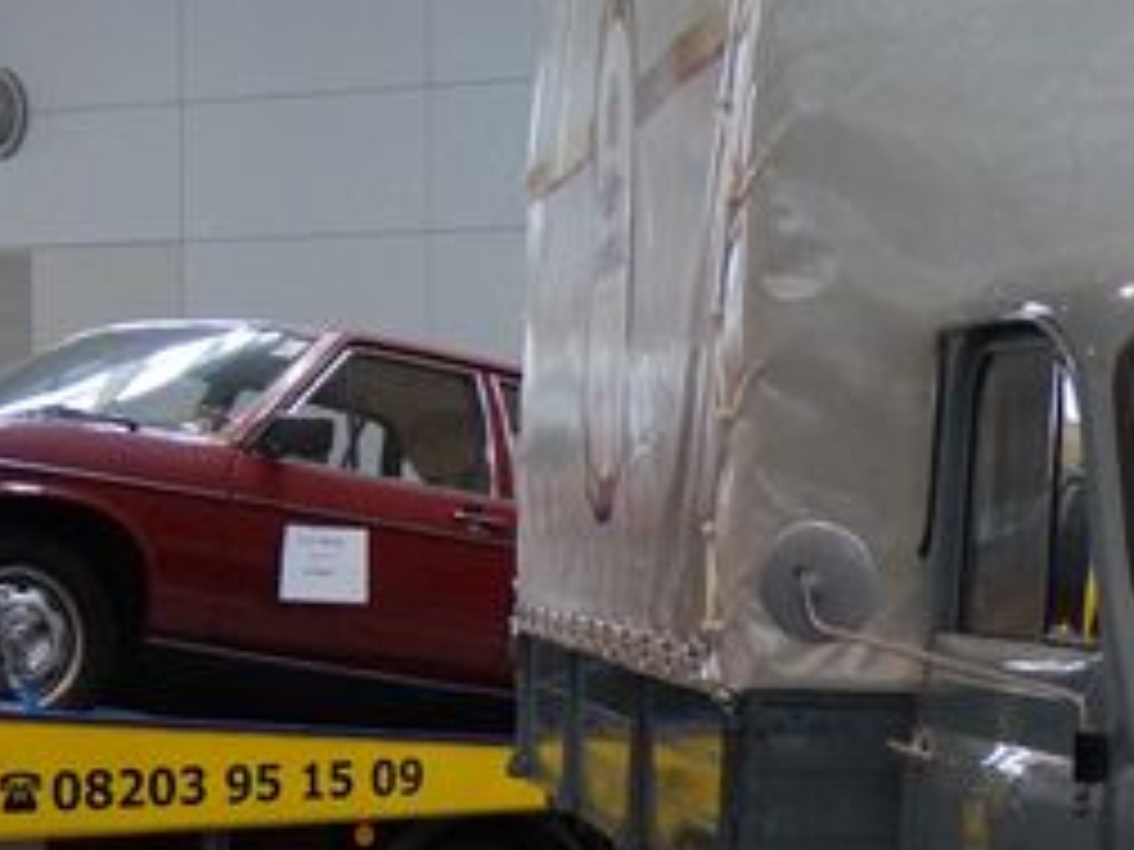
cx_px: 1678
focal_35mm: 128
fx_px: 4193
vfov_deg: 11.5
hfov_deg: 14.4
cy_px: 796
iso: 2500
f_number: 4
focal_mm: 28
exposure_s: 1/160
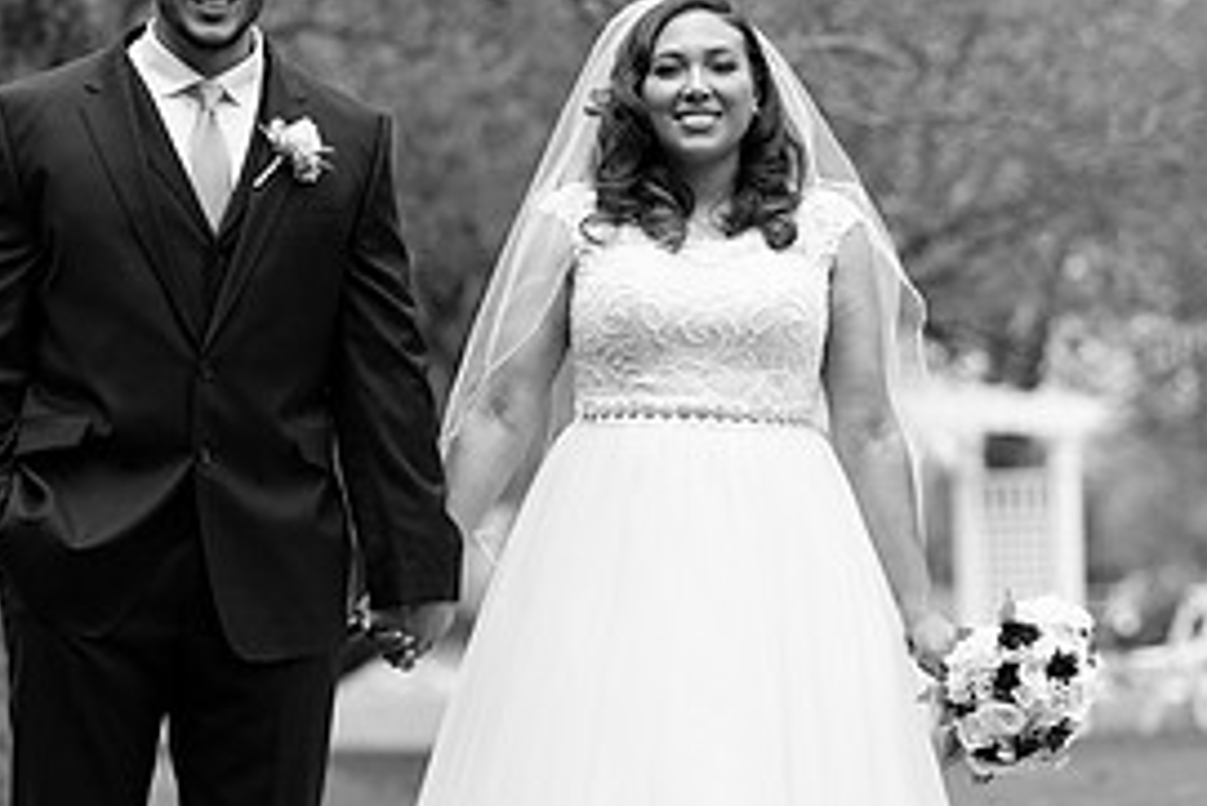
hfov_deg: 11.3
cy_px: 537
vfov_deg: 7.6
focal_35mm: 182
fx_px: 6105
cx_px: 450
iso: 125
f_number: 2.2
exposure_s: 1/400
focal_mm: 85
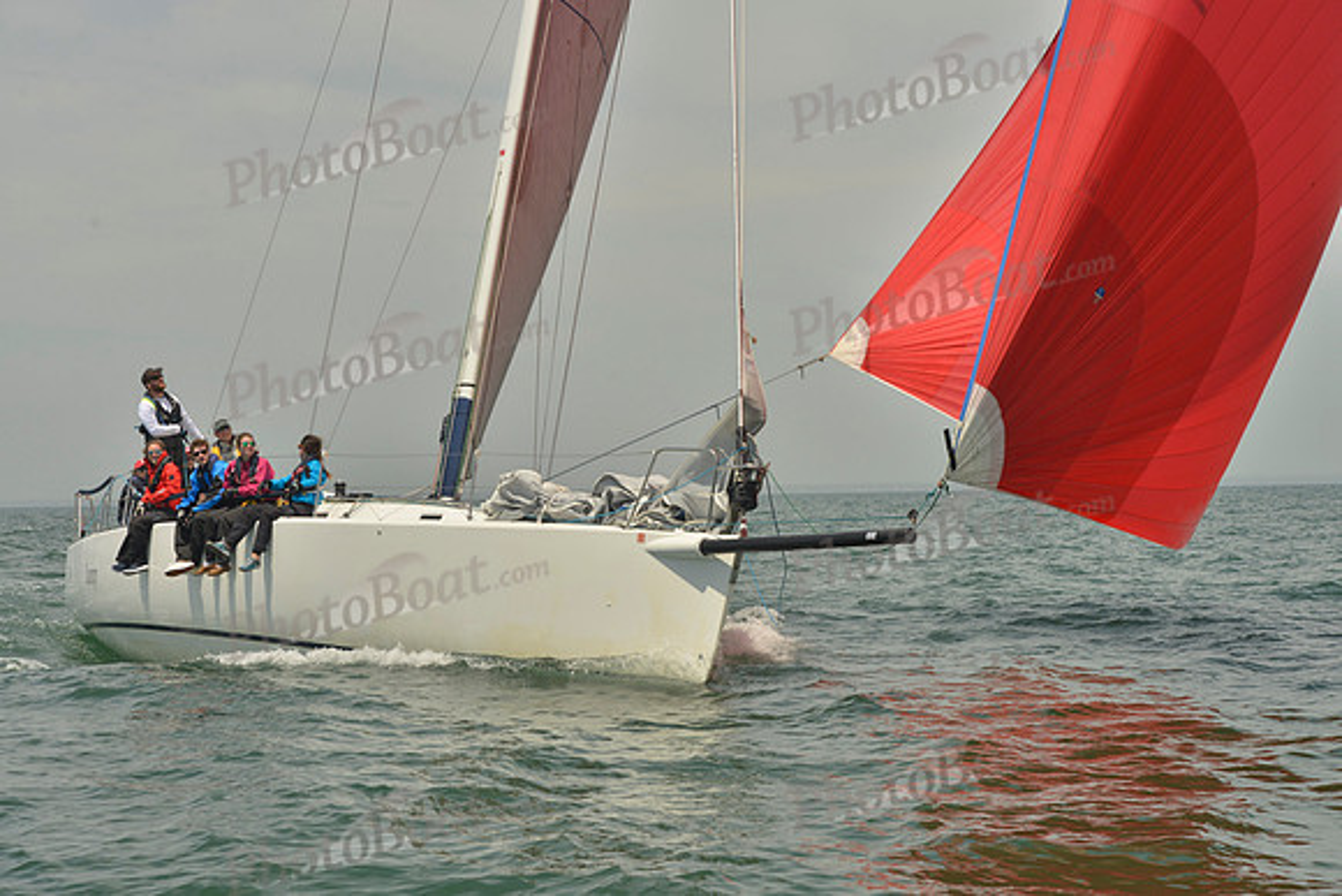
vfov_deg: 19.5
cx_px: 671
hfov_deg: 28.8
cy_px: 448
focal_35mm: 70
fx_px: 2610
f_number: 9
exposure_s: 1/1250
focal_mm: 70
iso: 280
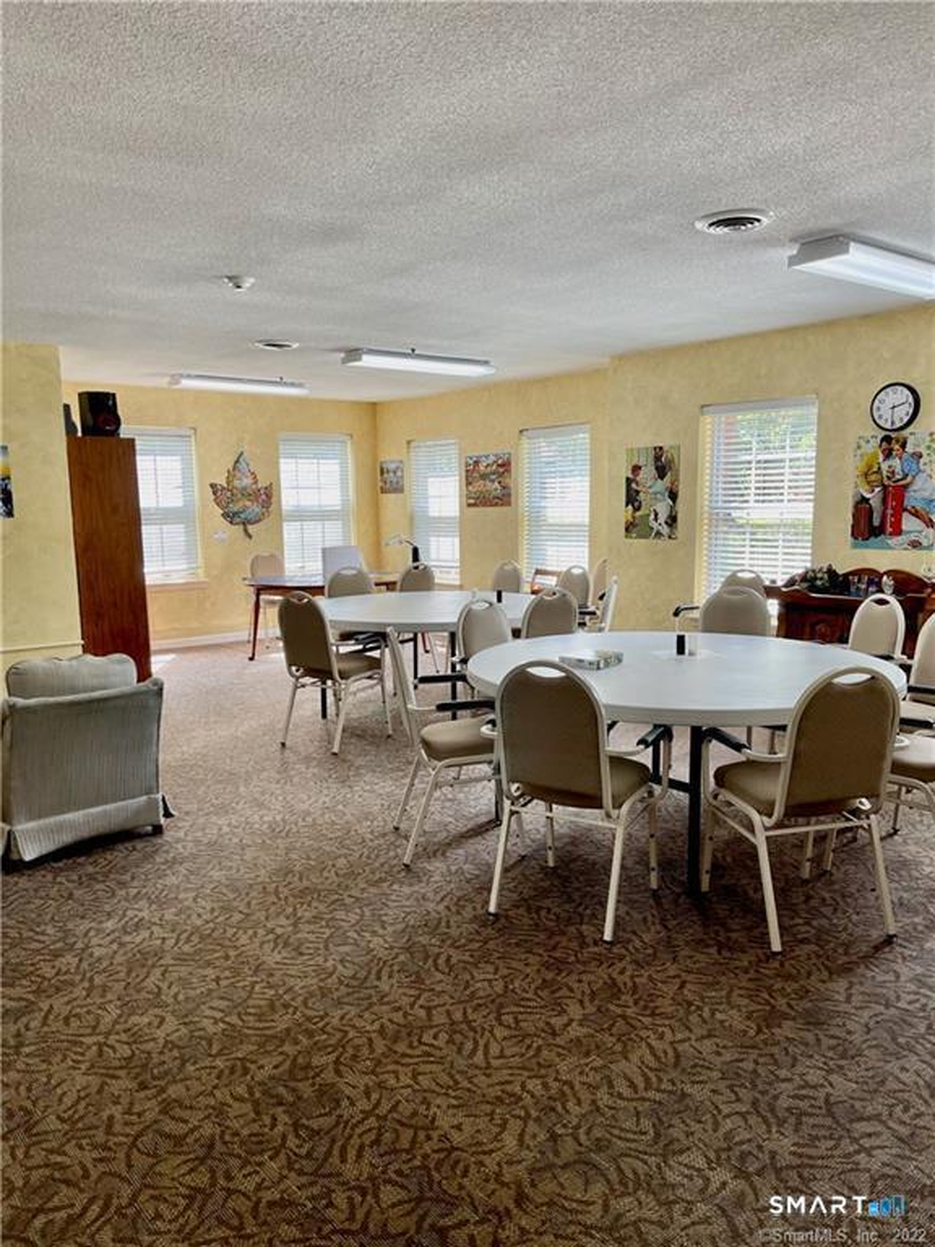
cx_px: 468
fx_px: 936
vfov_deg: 67.3
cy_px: 624
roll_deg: +0.5
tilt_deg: -7.8
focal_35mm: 26
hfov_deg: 53.1
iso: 50
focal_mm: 5.1
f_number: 1.6
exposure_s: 1/120
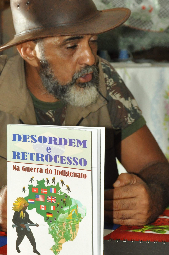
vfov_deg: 18.3
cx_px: 54
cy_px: 128
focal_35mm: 112
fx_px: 791
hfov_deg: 12.2
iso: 1250
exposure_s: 1/160
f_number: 8
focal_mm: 42
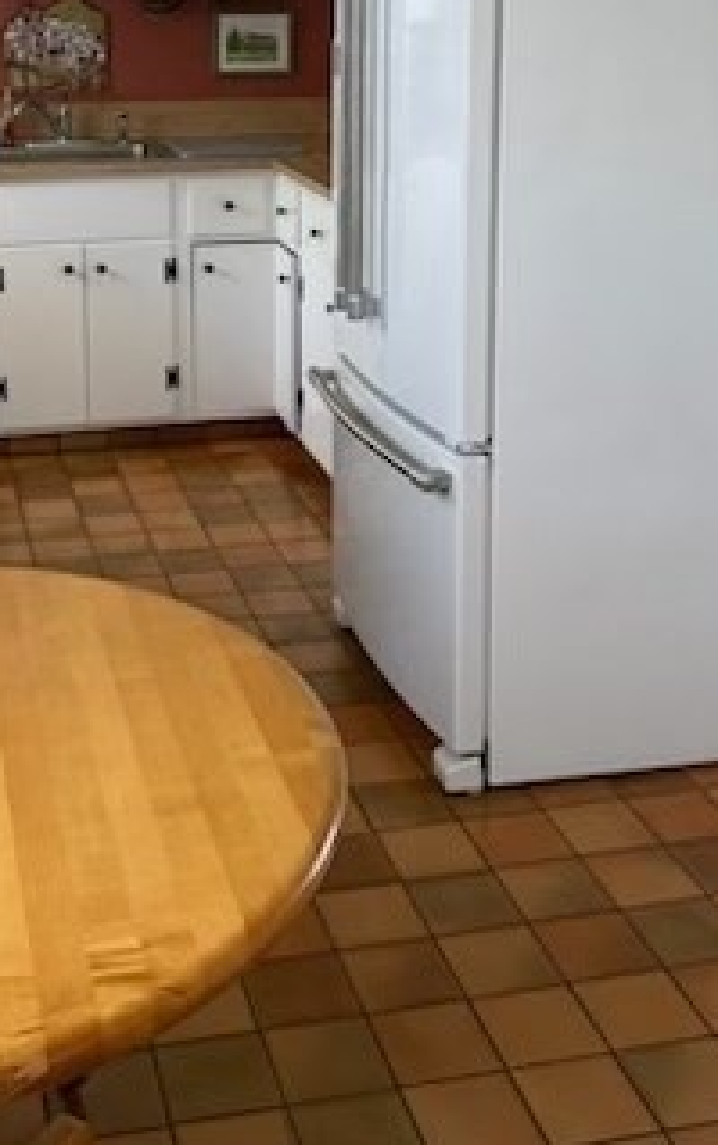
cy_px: 172
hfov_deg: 25.3
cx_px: 244
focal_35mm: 51
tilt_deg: -7.0
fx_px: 1593
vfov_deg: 37.6
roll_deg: +0.2
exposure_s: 1/109
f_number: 1.78
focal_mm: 6.76
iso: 200
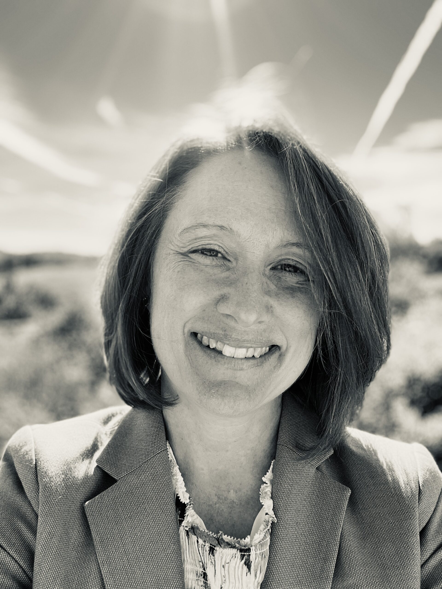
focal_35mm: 30
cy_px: 294
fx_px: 511
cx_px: 221
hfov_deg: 46.8
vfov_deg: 60.0
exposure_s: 1/349
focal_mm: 2.71
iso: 32
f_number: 2.2
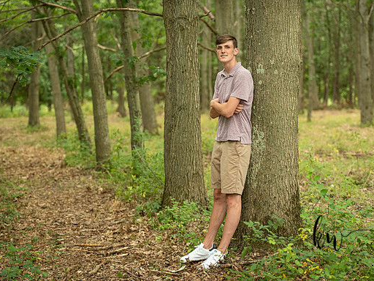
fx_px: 918
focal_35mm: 85
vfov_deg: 17.4
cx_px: 185
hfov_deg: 23.0
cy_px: 140
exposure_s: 1/200
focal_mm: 78
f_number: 2.8
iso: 640
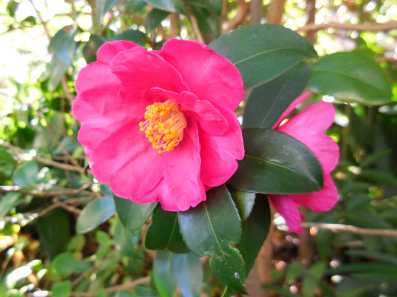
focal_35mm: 25
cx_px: 198
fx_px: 287
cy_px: 148
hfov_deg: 69.4
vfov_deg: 54.9
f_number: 3.1
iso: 180
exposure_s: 1/30
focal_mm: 4.5
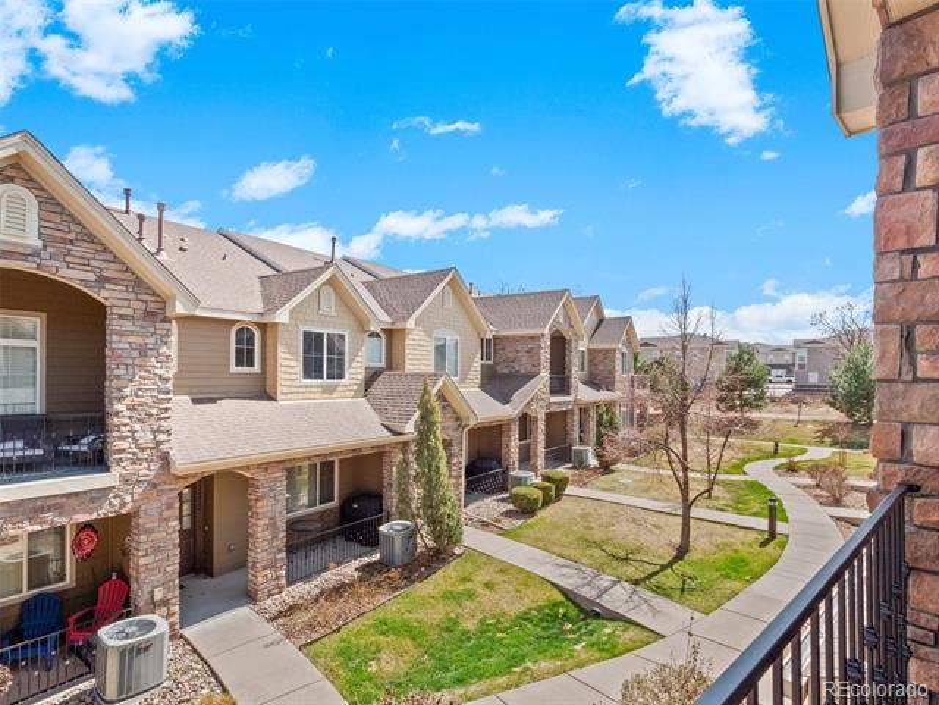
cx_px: 470
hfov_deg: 94.5
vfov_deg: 78.1
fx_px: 434
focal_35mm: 16
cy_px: 352
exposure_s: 1/640
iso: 640
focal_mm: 8
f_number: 7.1
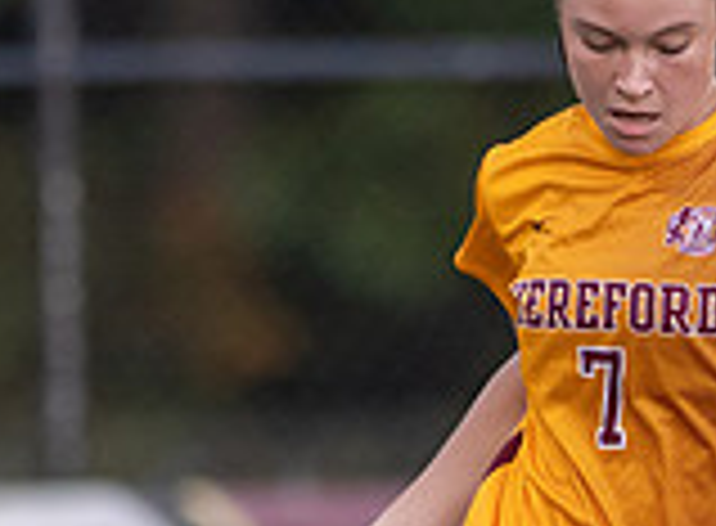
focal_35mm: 1784
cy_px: 699
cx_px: 717
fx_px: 36651
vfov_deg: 0.8
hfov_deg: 1.1
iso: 1600
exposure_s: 1/1600
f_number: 2.8
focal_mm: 300
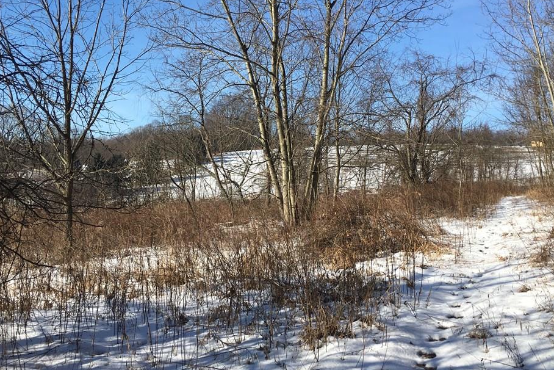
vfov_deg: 38.9
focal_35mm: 34
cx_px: 287
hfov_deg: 55.8
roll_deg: -3.3
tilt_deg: +1.5
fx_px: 523
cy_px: 169
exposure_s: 1/1508
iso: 25
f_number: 2.2
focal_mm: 4.15
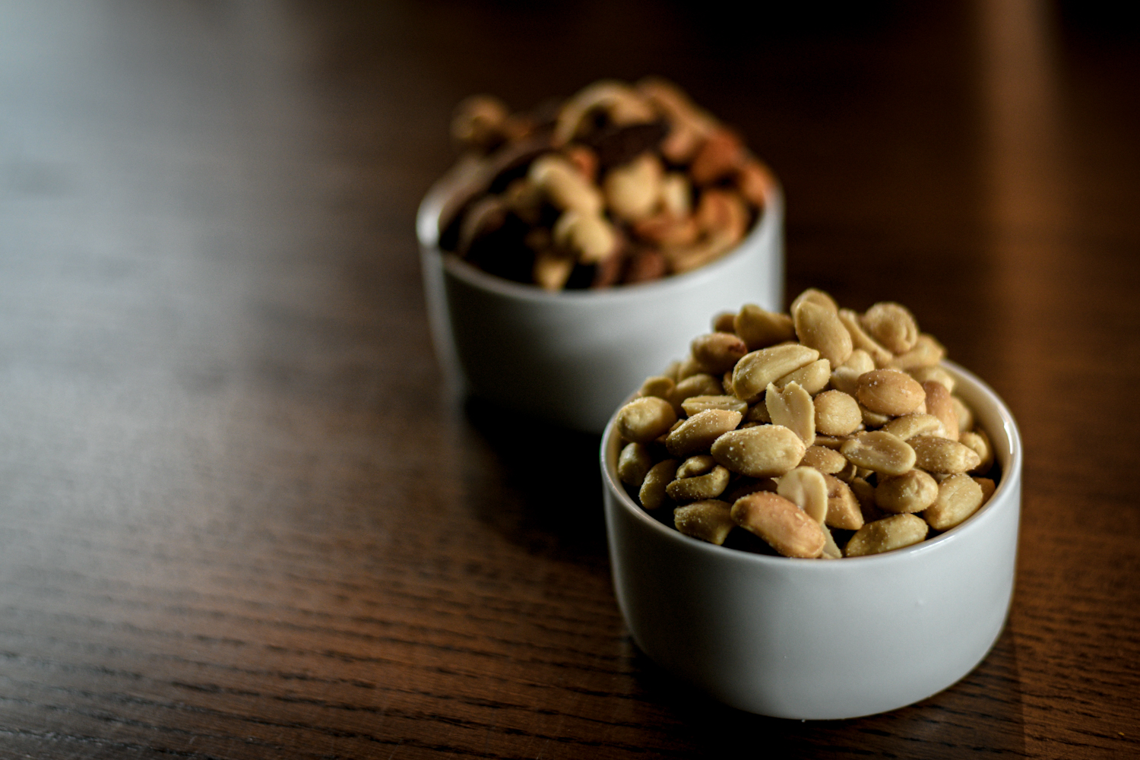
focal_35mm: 50
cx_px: 570
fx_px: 1583
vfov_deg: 27.0
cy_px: 380
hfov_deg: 39.6
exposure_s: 1/100
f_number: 2.2
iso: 250
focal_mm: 50
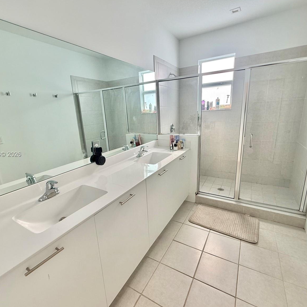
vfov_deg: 84.0
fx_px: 171
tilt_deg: -14.0
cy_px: 155
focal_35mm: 17
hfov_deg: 84.0
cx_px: 150
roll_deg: +2.6
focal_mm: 2.22
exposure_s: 1/196
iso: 64
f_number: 2.2
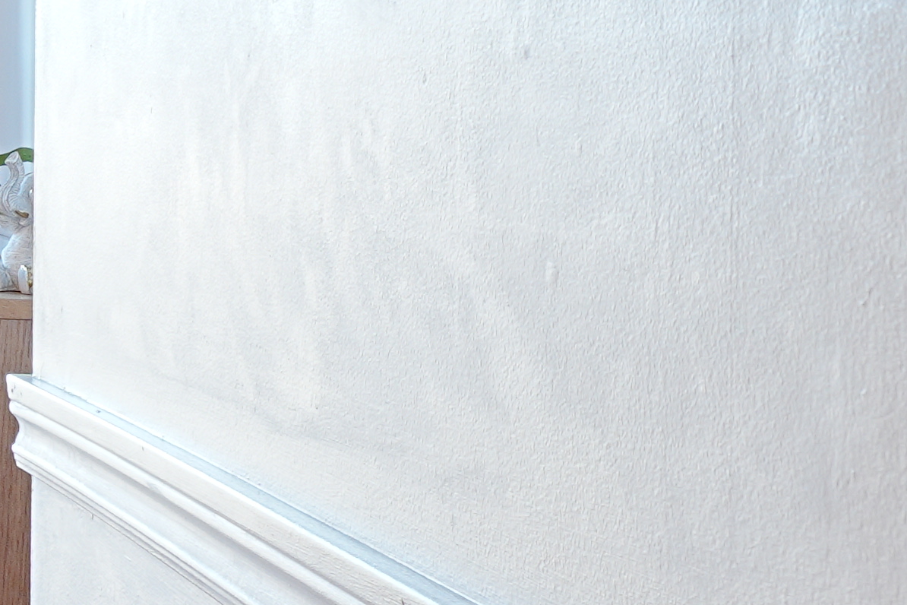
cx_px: -1149
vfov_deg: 15.9
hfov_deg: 15.6
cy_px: 157
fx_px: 2156
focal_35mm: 86
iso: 100
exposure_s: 1/2
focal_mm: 11
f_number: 8
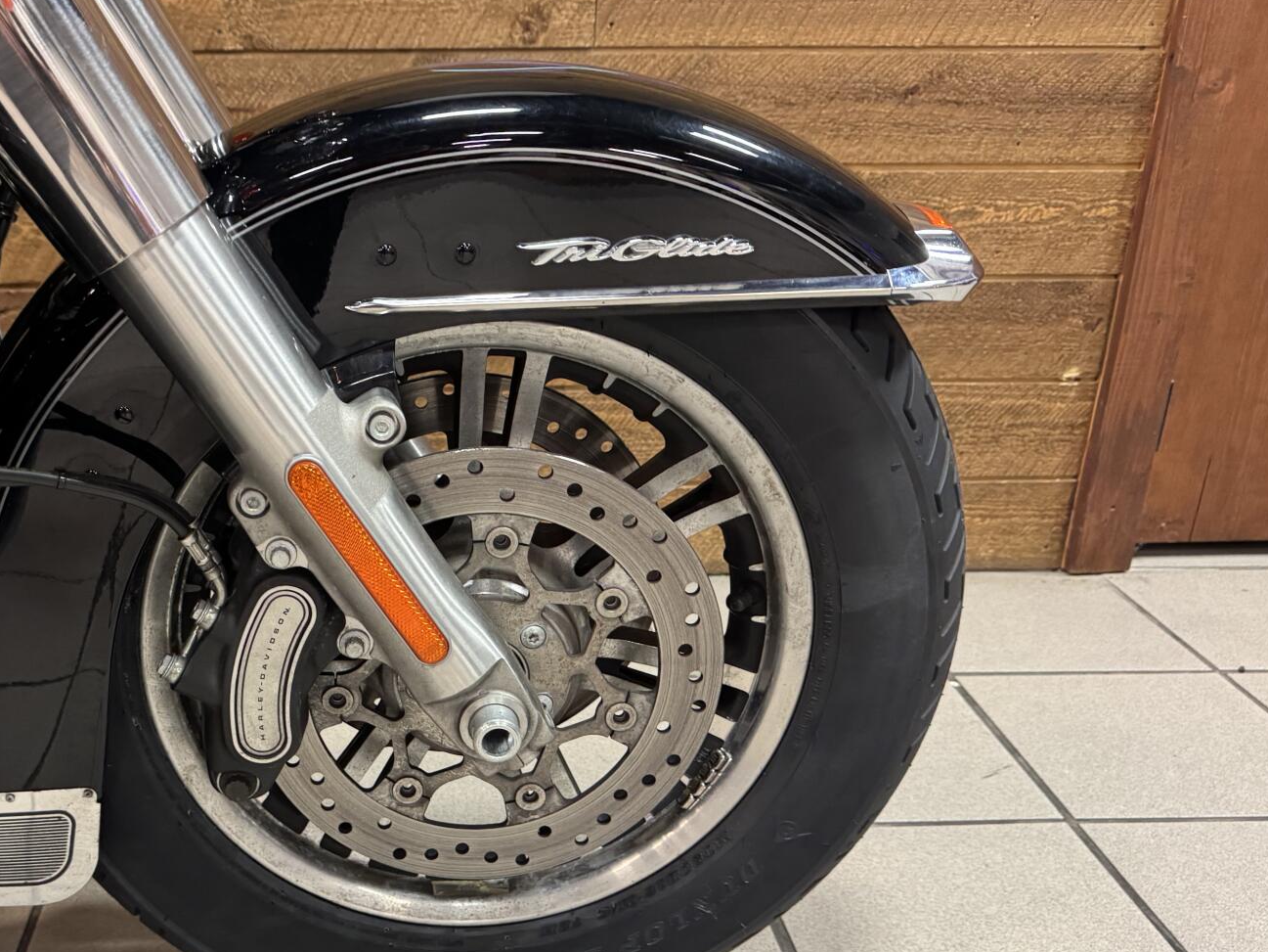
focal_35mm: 37
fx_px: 1355
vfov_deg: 38.3
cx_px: 397
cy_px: 627
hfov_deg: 49.0
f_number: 1.78
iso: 400
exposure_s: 1/60
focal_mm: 6.76
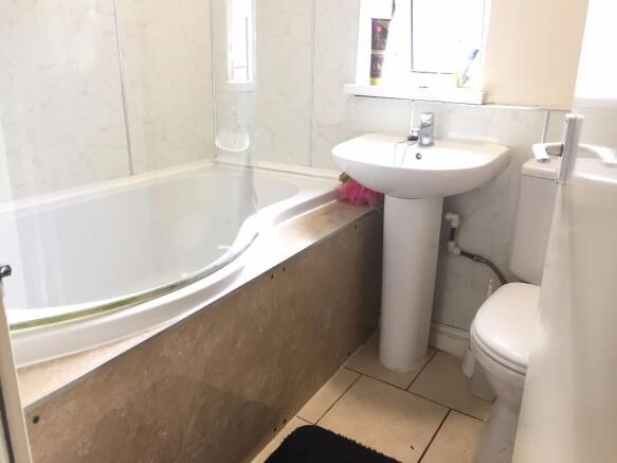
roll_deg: -0.5
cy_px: 232
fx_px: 517
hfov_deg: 61.7
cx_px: 308
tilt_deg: -17.5
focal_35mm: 29
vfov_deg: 48.2
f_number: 2.2
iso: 80
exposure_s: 1/33
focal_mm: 4.15
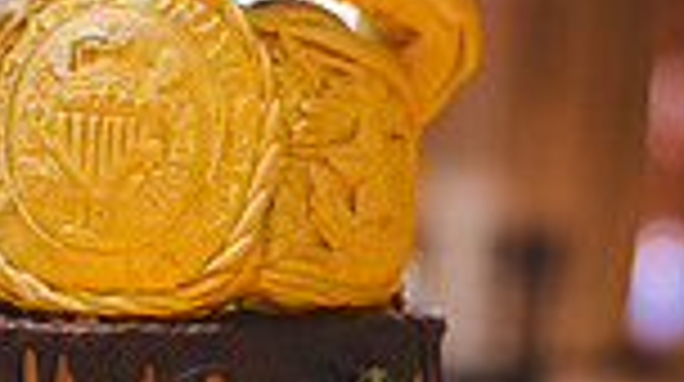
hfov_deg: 13.9
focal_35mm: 155
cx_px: 196
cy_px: 395
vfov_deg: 7.8
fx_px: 2807
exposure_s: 1/40
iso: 400
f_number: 2
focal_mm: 50
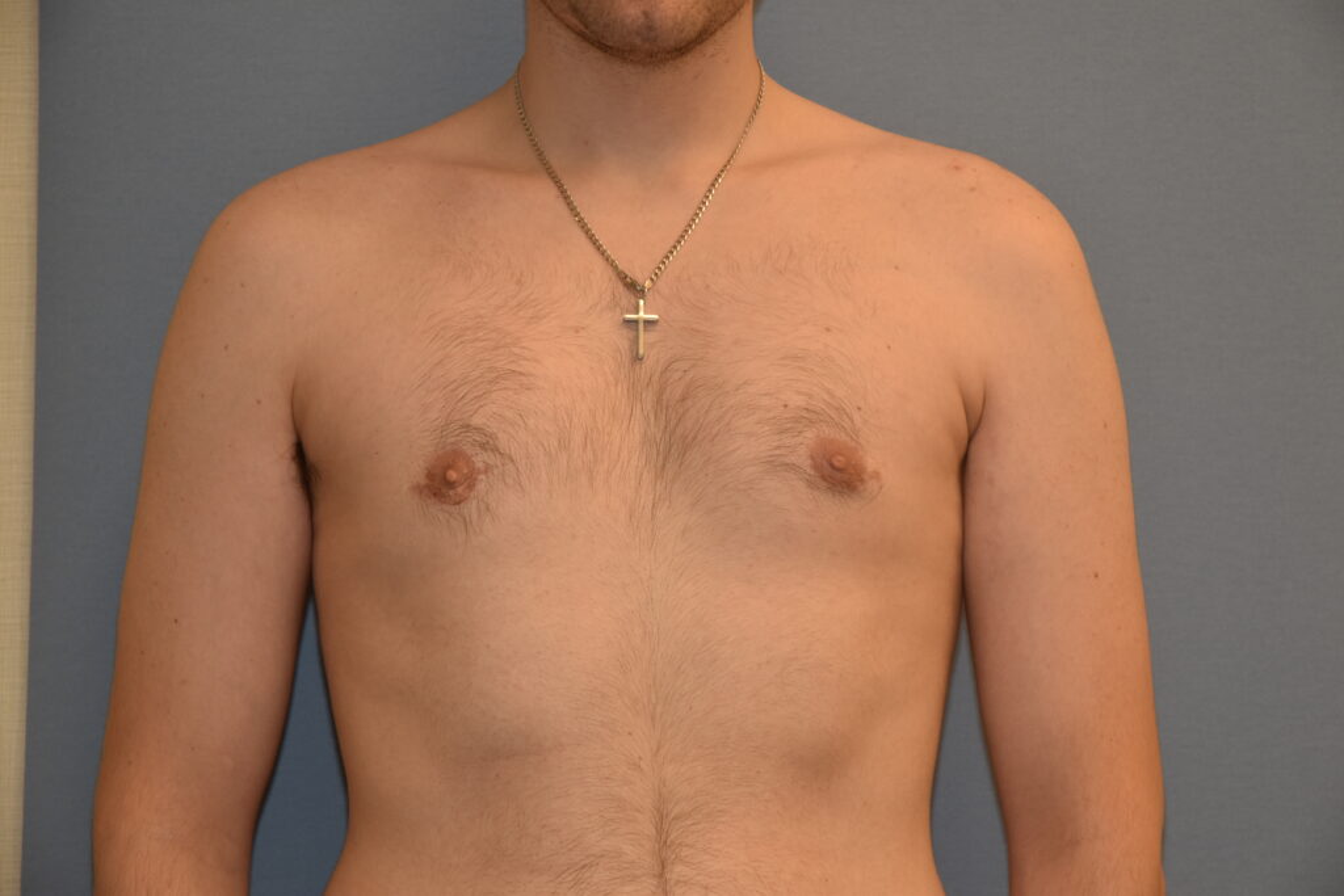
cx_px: 672
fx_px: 3920
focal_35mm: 105
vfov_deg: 13.0
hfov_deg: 19.5
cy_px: 448
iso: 560
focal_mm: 70
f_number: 5.6
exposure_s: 1/125
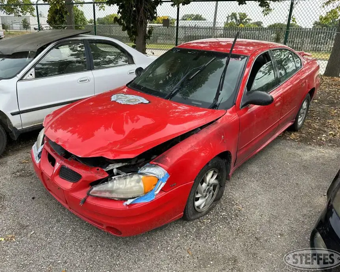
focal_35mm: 26
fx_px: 262
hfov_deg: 66.0
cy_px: 133
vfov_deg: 54.9
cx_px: 164
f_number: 1.78
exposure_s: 1/1357
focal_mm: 6.86
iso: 80
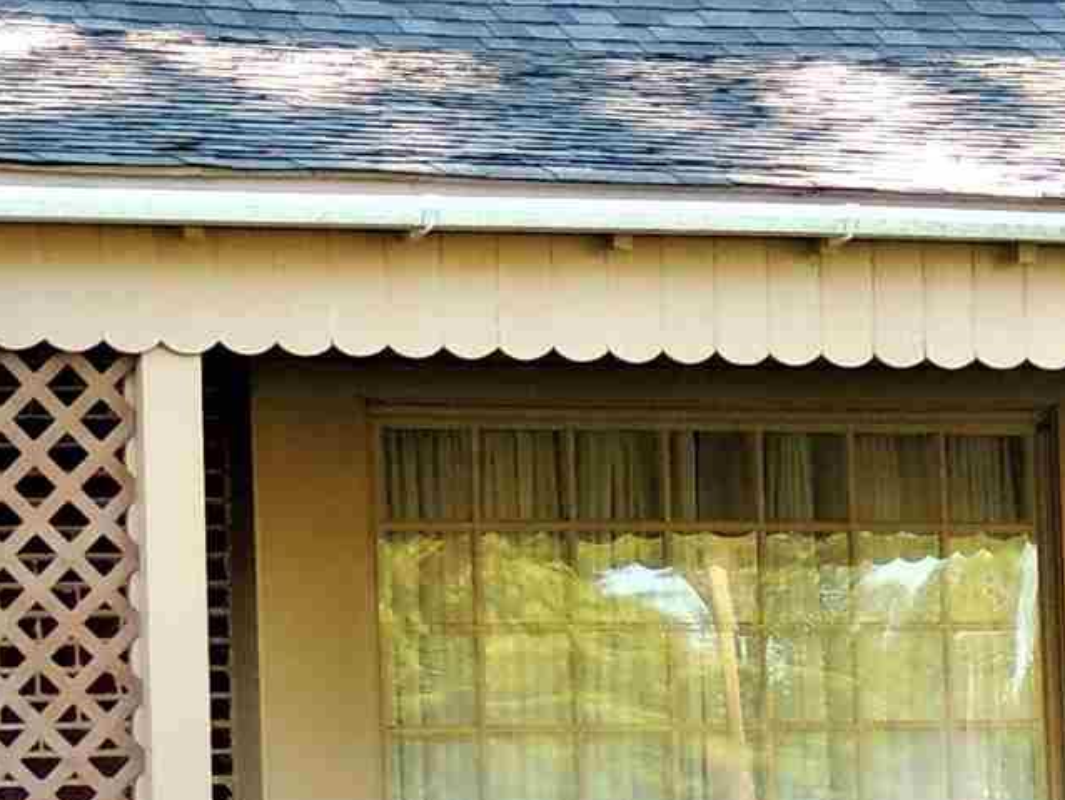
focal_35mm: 207
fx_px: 6371
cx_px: 1567
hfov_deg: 9.3
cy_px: 665
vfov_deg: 7.2
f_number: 3.4
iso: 100
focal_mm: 7.6
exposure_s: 1/60
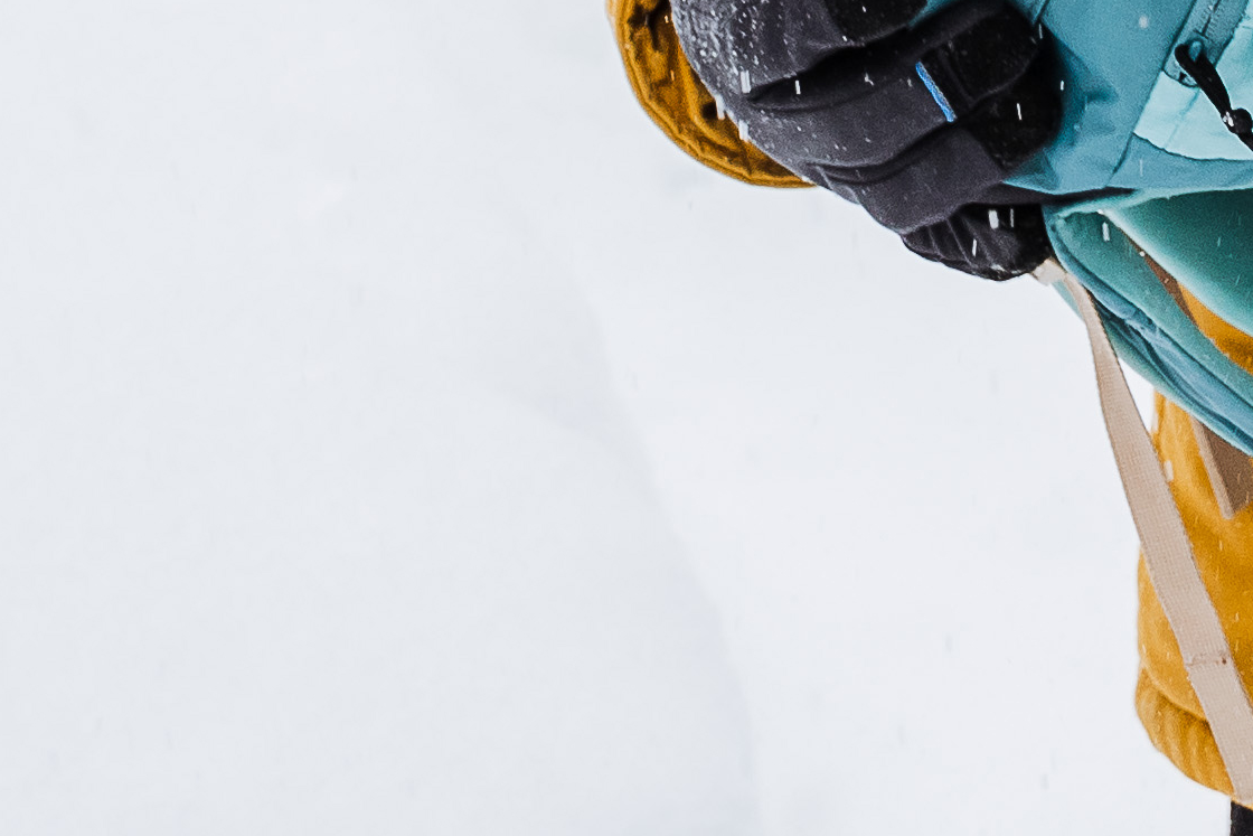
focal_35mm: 150
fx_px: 5221
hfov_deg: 13.3
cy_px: -1034
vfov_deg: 8.5
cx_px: 1506
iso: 200
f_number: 5.6
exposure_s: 1/200
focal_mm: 28
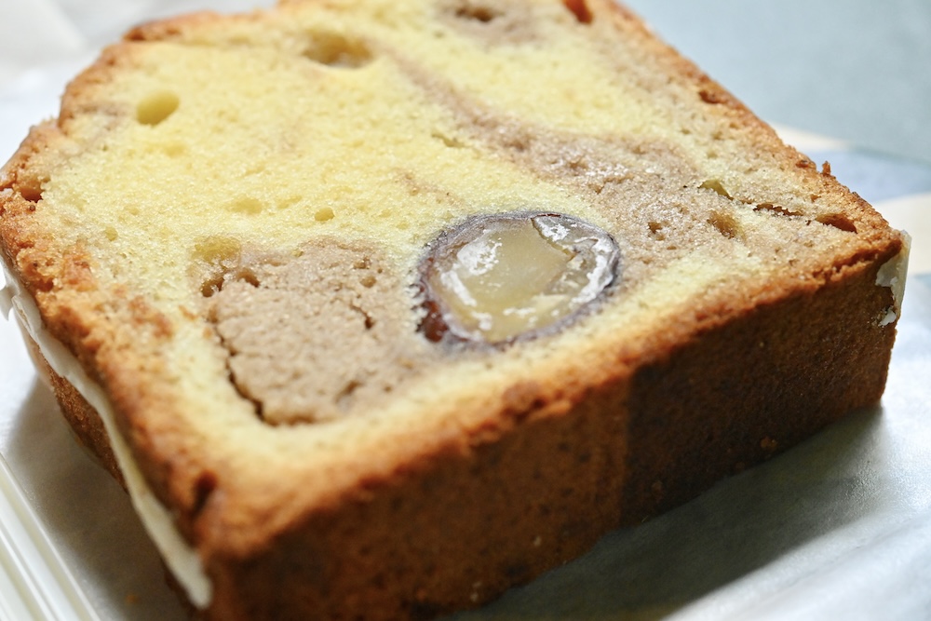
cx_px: 466
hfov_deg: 33.4
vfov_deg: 22.6
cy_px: 310
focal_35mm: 60
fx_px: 1552
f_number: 9
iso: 6400
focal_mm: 60
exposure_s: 1/125
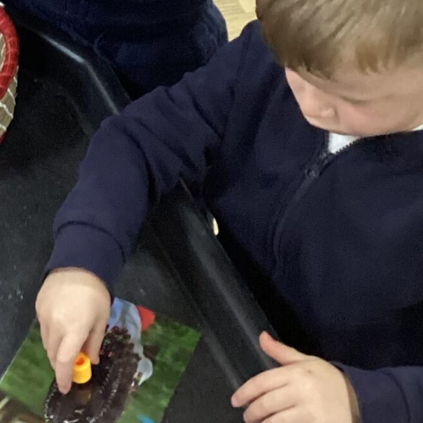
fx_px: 1465
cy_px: -37
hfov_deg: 15.8
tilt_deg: -39.1
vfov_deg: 16.0
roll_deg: +1.7
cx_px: -95
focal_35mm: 106
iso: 400
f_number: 2.4
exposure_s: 1/50
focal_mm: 3.3
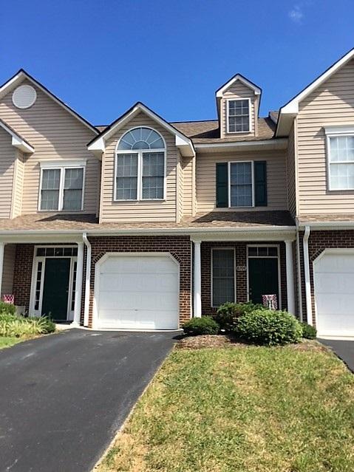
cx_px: 177
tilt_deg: +10.2
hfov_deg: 48.2
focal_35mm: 29
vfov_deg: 61.7
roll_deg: -0.8
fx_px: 396
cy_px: 236
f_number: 2.2
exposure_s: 1/1304
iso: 25
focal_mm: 4.15
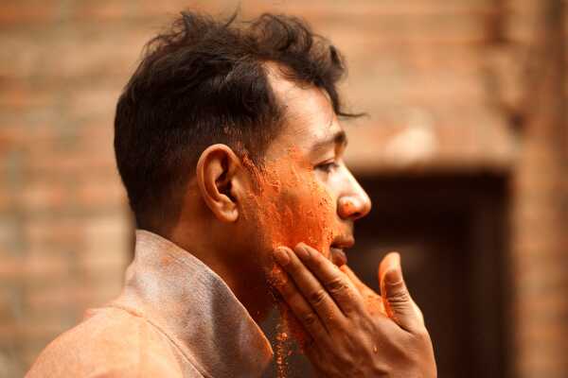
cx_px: 284
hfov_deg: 23.9
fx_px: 1341
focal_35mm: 85
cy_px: 189
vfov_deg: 16.1
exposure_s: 1/1600
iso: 640
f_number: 1.8
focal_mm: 85
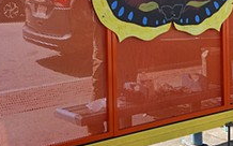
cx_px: 108
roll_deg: +0.9
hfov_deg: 25.5
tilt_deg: -2.5
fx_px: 514
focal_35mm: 81
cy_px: -8
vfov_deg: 15.7
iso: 50
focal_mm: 5.7
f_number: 1.5
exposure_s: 1/1326
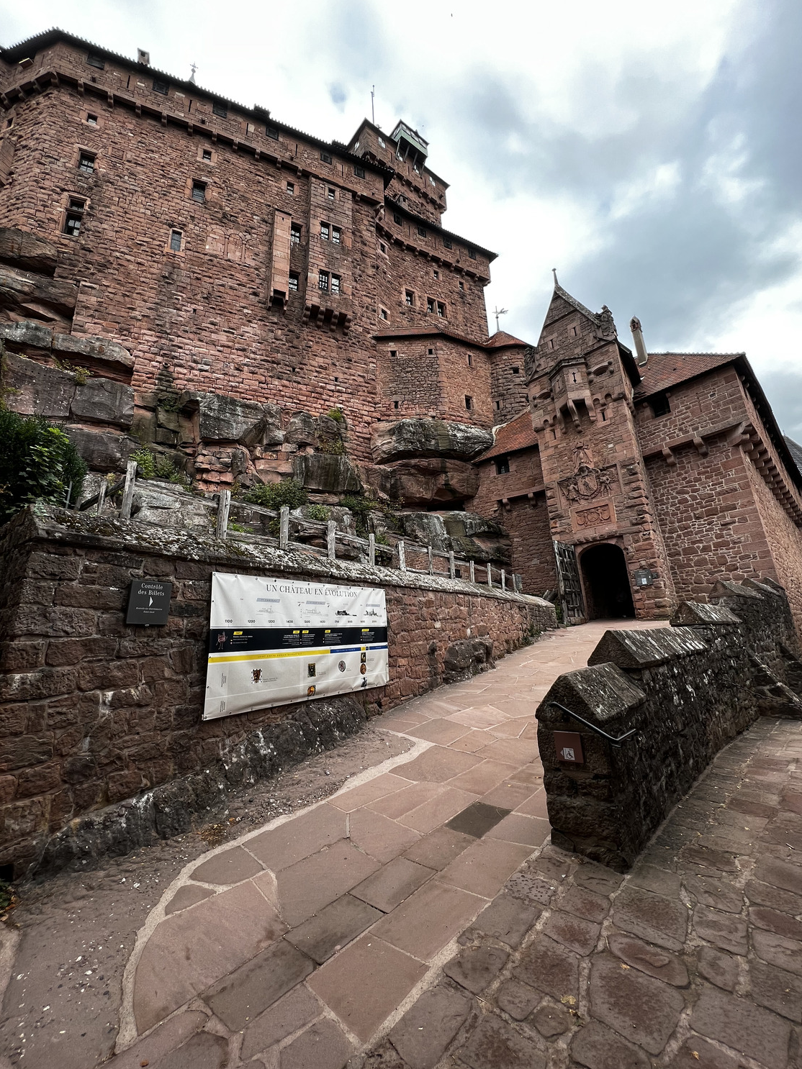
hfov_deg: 85.6
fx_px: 433
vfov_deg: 102.0
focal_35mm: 14
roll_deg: +2.0
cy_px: 510
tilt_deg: +17.1
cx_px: 393
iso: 32
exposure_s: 1/218
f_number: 1.8
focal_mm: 1.57
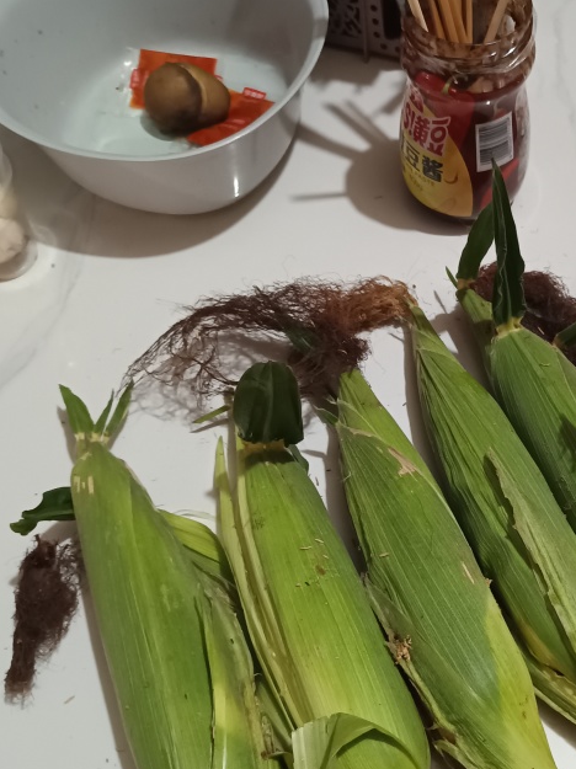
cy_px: 498
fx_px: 911
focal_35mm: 41
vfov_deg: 45.3
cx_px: 470
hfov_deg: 33.9
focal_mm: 5.31
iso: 2249
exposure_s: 1/20
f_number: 1.7
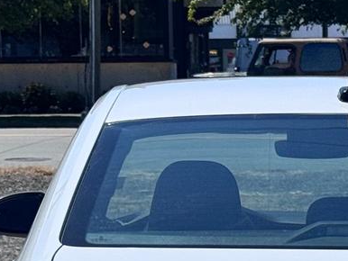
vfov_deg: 9.0
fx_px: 1599
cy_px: 425
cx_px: 365
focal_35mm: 159
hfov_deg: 12.2
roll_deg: +1.6
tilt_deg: -6.8
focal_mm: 6.76
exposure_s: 1/9009
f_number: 1.78
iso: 64
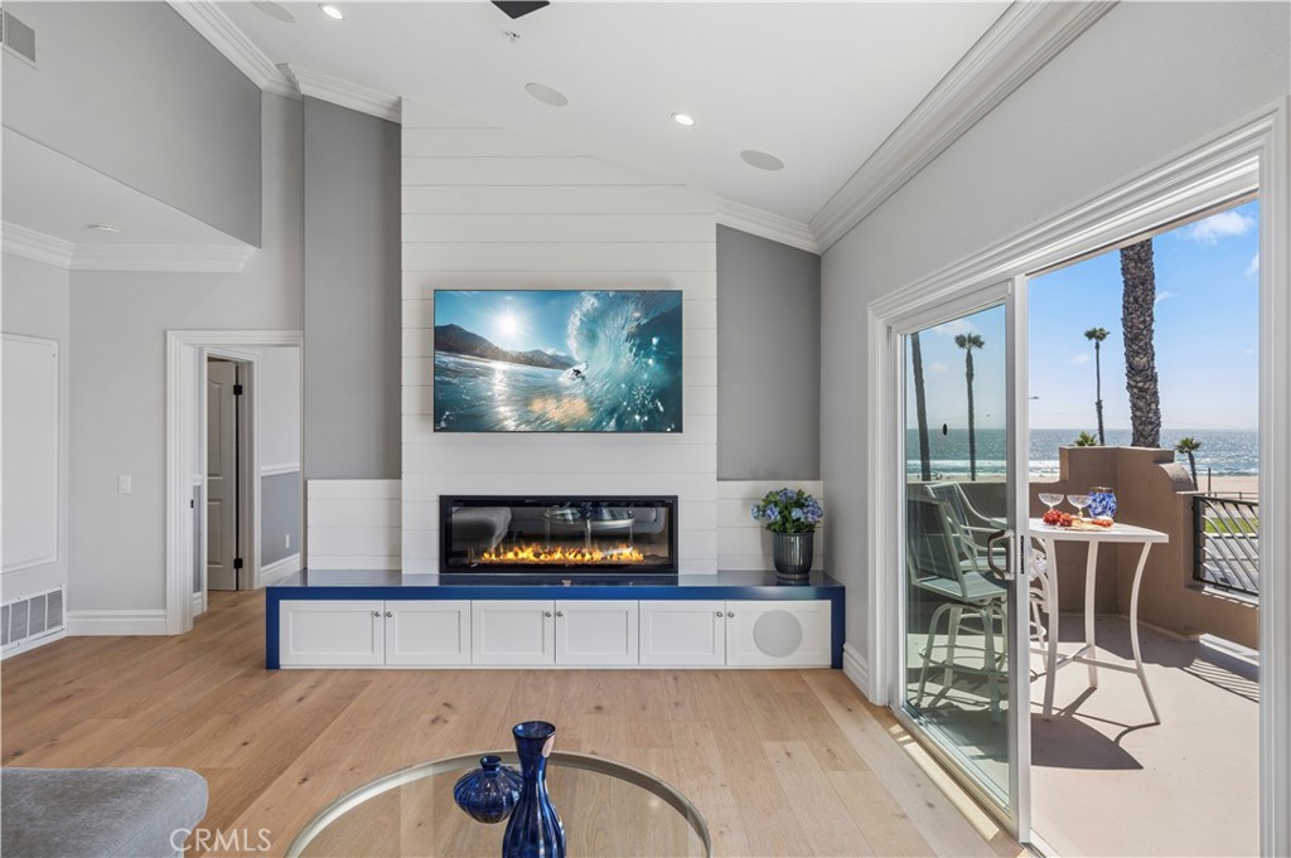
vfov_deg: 59.4
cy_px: 429
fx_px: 752
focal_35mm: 21
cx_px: 646
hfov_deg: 81.2
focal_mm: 21
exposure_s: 1/100
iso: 125
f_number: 9
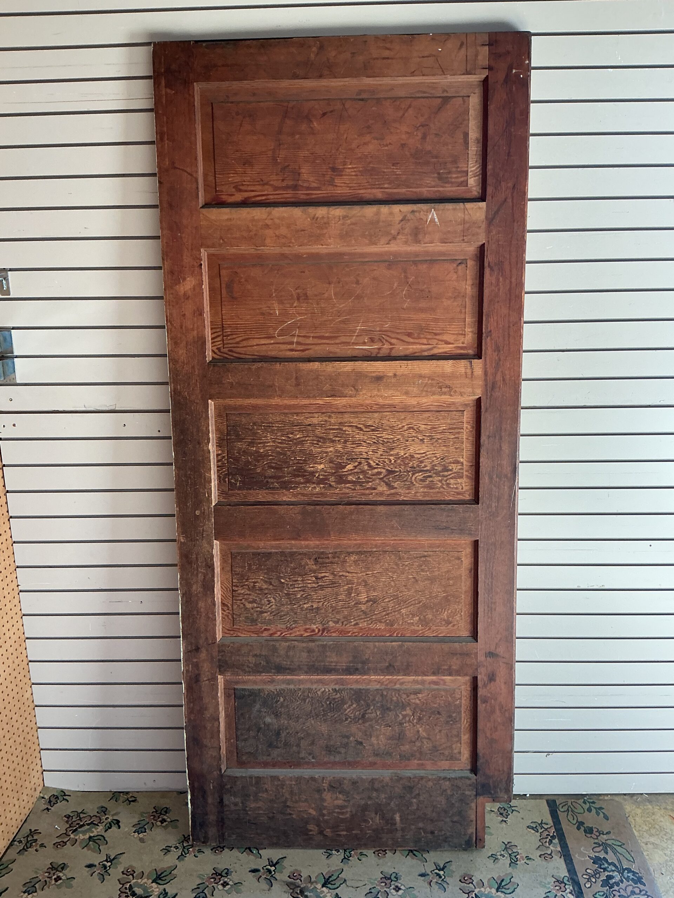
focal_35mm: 29
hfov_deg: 48.2
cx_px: 337
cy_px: 449
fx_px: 753
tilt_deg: -14.5
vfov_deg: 61.7
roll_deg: +1.3
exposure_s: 1/120
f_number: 1.8
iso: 50
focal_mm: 3
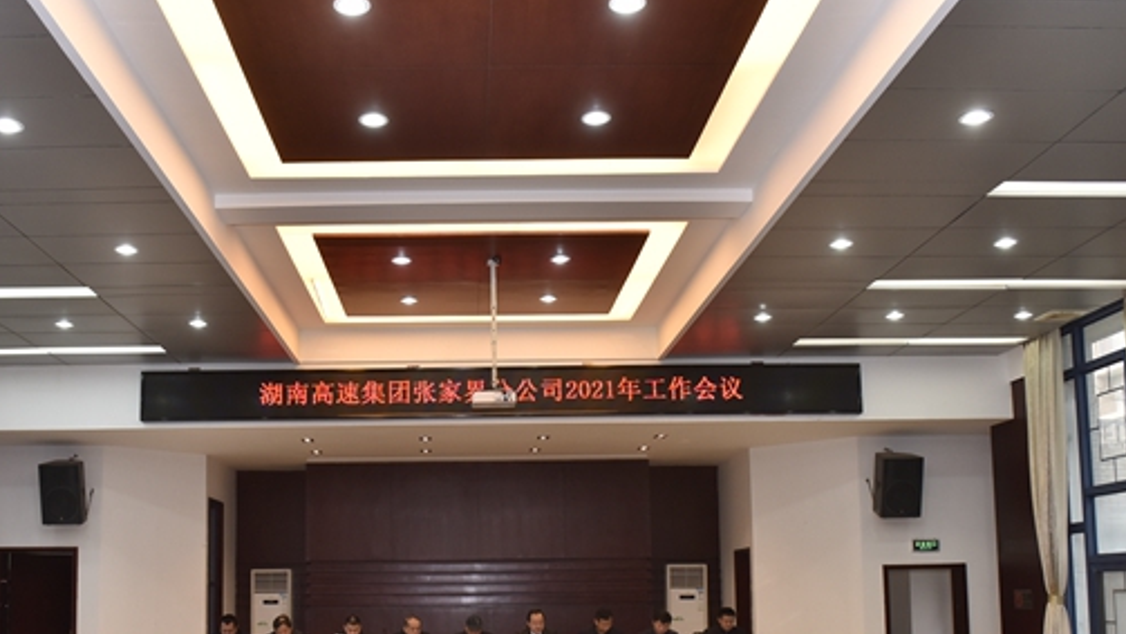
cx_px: 468
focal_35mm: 36
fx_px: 1075
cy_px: 490
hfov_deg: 55.0
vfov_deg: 32.1
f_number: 3.5
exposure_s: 1/200
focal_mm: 24
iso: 640
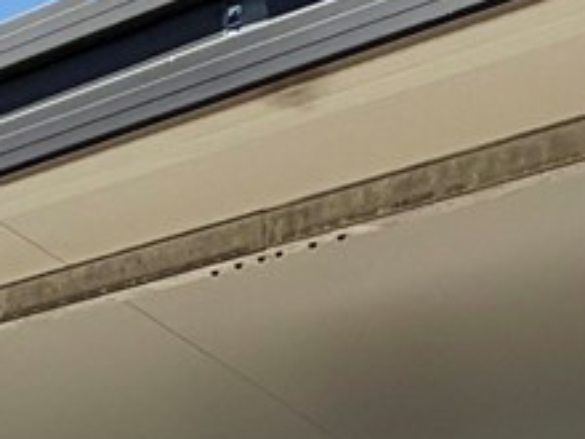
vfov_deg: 12.1
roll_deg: +0.6
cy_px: 1003
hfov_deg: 16.1
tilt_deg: -1.6
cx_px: -481
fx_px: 1724
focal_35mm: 102
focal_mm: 2.22
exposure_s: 1/928
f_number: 2.2
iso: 20
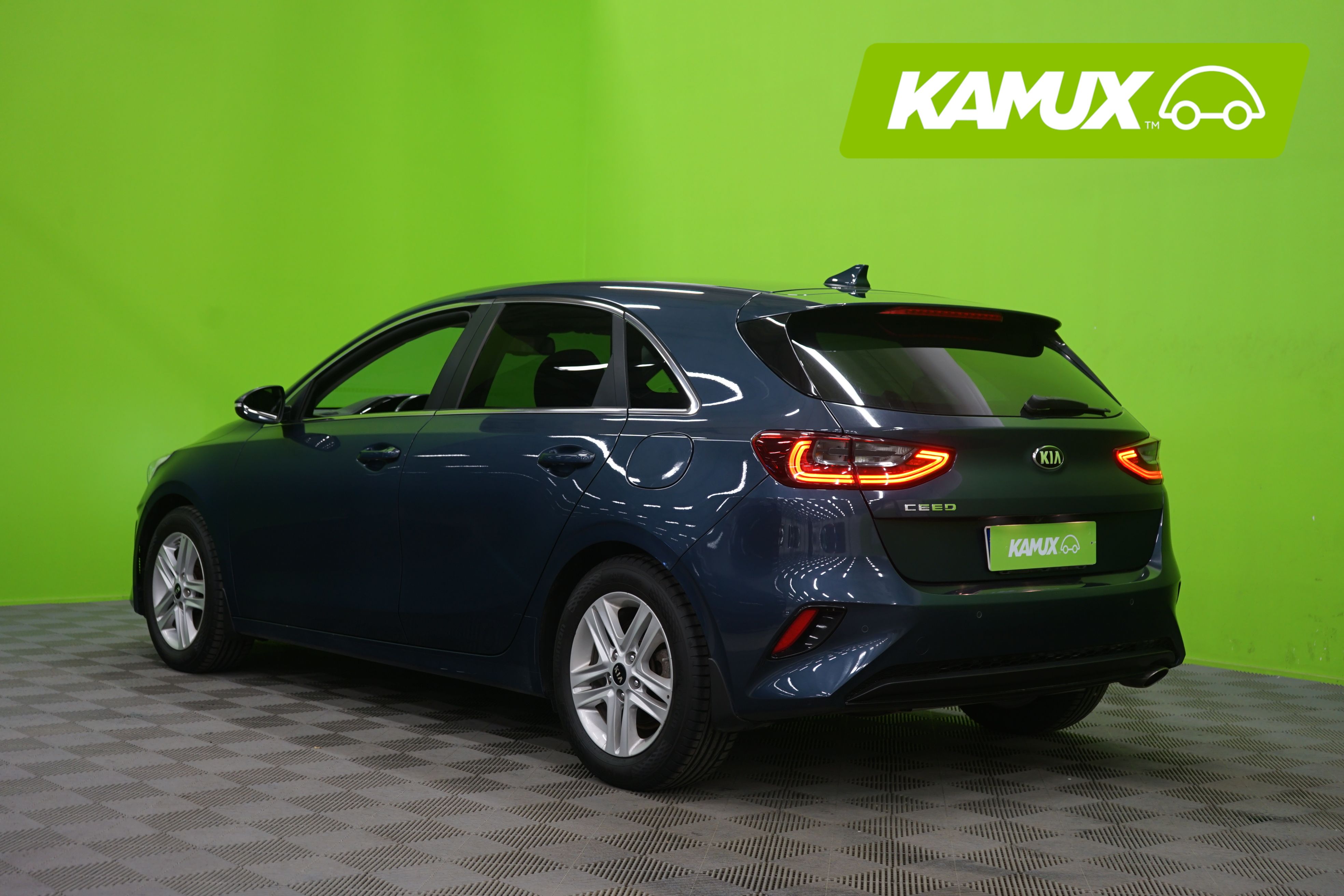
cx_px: 672
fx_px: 1792
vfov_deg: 28.1
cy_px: 448
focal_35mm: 48
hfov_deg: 41.1
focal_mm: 48
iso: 400
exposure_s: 1/8
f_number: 5
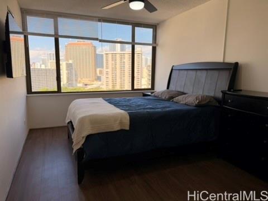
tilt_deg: -7.8
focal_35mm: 24
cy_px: 100
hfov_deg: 71.6
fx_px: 186
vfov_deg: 56.8
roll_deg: -0.6
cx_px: 134
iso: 100
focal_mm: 6.76
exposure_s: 1/813
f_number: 1.78
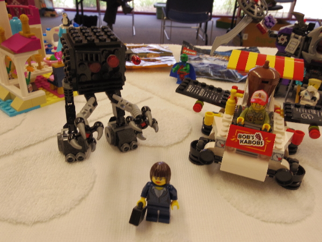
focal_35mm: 29
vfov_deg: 48.2
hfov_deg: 61.7
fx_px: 270
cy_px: 121
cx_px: 161
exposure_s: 1/50
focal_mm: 5.2
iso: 250
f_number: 4.5
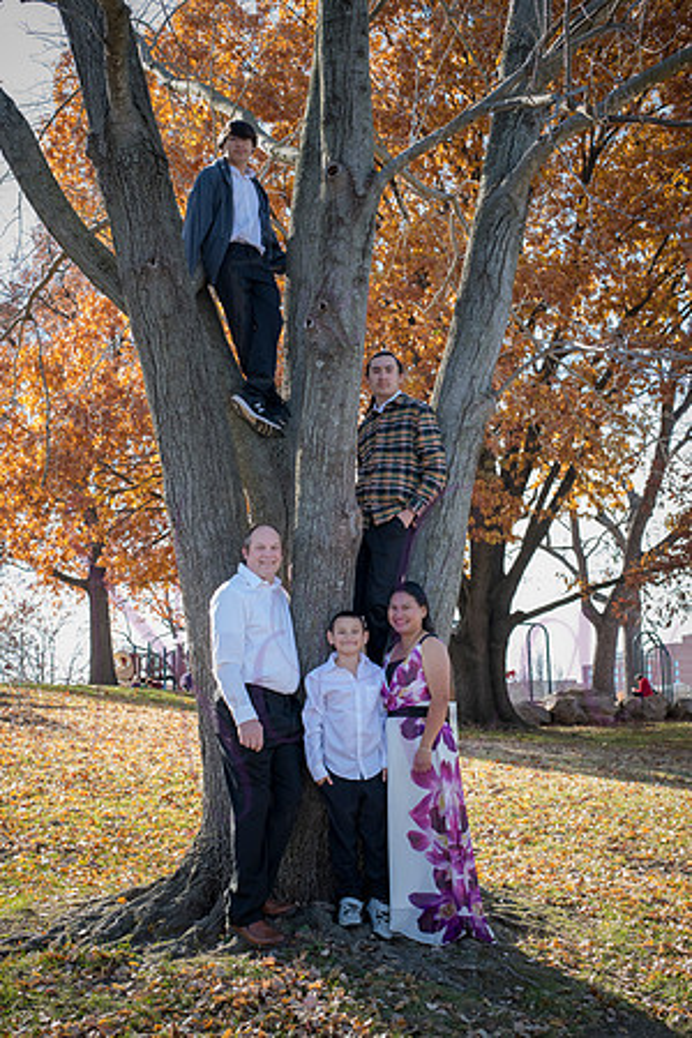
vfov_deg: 39.6
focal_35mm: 50
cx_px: 346
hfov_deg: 27.0
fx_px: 1442
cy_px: 519
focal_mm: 50
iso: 400
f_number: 6.3
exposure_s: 1/200
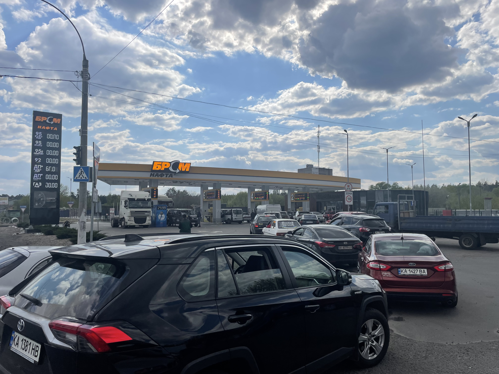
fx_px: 375
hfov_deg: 67.3
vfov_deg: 53.1
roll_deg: -0.1
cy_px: 187
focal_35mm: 26
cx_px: 250
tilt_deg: +5.3
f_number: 1.6
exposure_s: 1/9804
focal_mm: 4.2
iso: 32
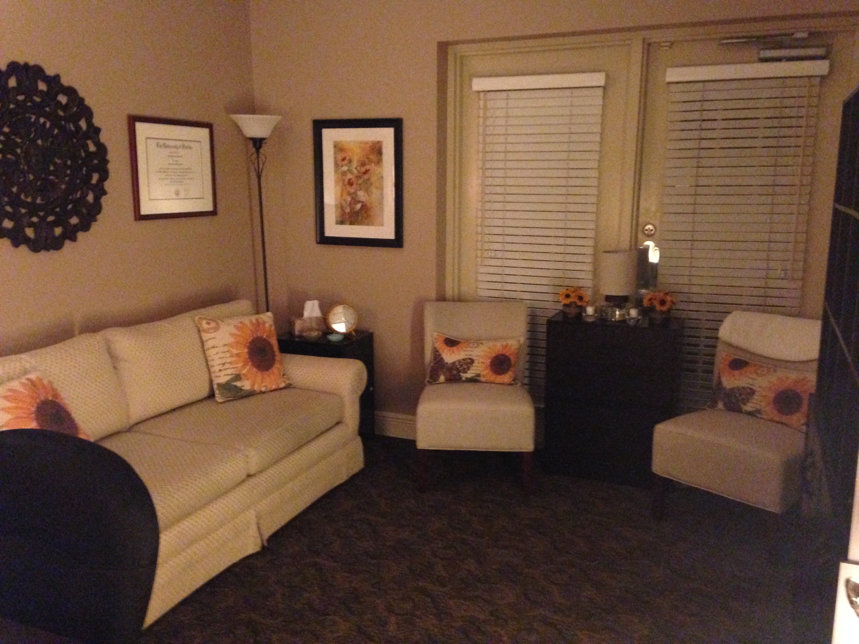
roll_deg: +1.5
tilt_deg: -10.7
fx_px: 819
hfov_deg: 55.4
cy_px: 322
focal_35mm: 33
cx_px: 430
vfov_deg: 42.9
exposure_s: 1/15
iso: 800
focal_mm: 4.12
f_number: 2.4
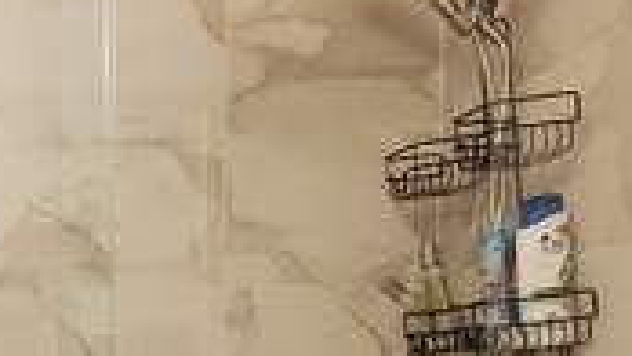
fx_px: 872
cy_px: 425
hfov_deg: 36.0
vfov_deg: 21.5
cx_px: 4
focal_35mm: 52
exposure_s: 1/60
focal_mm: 1.8
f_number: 2.2
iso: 320
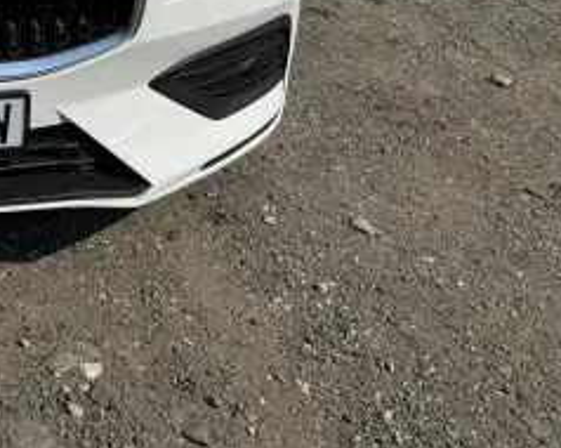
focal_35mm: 63
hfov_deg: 25.7
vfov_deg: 22.5
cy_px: -71
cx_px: -170
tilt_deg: -13.8
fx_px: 1045
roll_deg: +2.4
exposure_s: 1/12346
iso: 80
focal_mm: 6.76
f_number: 1.78
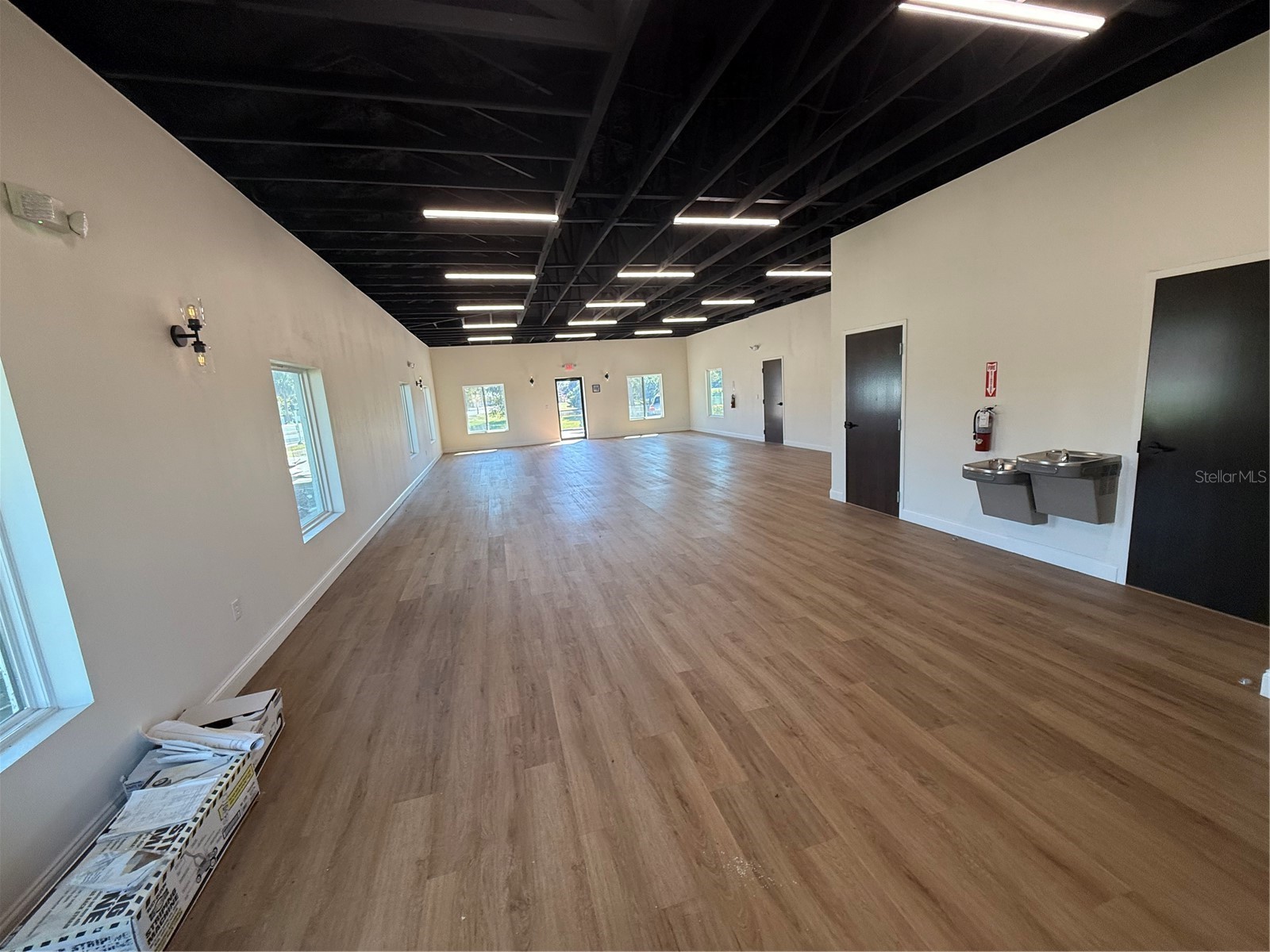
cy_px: 476
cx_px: 635
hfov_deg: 102.1
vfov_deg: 85.7
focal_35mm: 14
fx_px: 514
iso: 100
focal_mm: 2.22
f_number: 2.2
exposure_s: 1/120
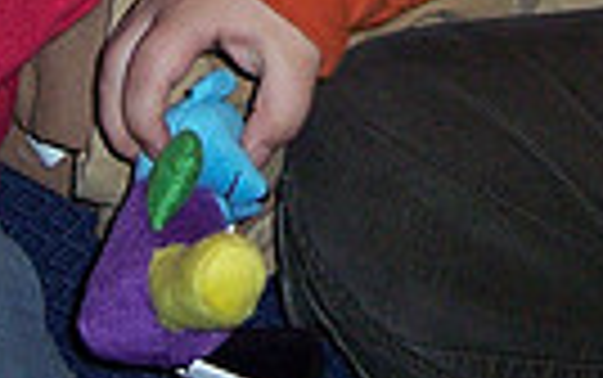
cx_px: 302
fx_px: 2944
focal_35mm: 179
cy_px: -515
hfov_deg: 11.7
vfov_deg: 7.0
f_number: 2.8
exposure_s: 1/60
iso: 140
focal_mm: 8
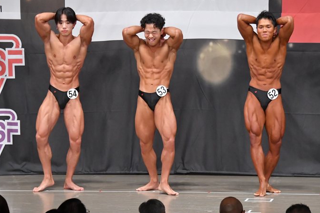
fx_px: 2061
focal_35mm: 232
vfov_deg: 5.9
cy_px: 106
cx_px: 162
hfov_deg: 8.9
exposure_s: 1/400
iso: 6400
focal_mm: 135
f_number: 5.6
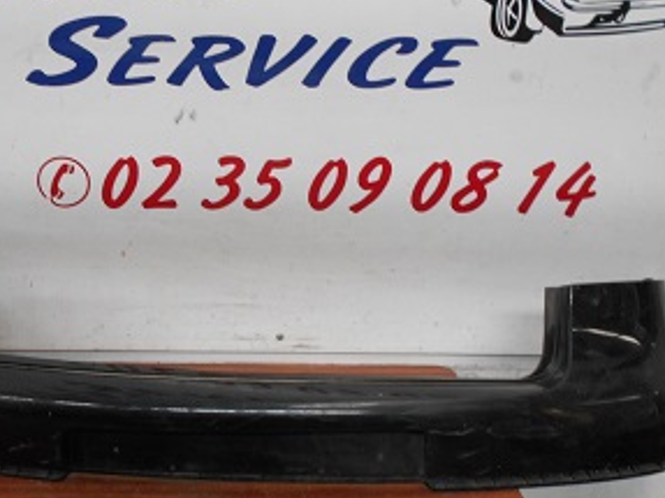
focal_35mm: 42
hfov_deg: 44.5
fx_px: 807
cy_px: 320
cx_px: 253
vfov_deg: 34.1
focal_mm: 4.6
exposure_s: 1/30
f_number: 3.2
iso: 320
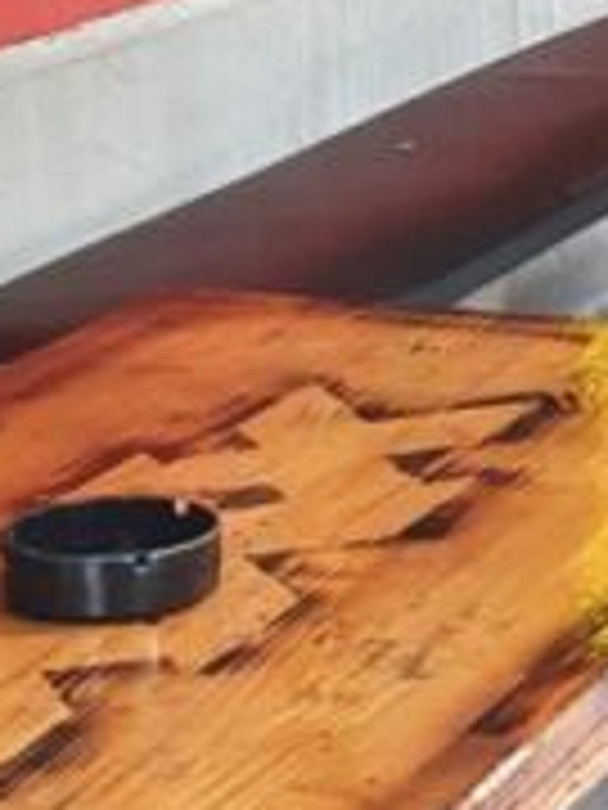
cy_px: -369
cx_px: 338
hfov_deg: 10.0
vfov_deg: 12.7
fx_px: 3466
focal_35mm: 148
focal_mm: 4.32
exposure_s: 1/50
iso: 400
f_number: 2.4
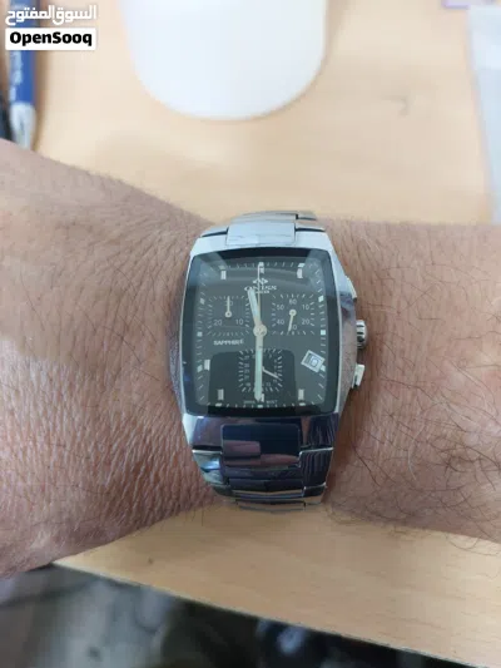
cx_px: 250
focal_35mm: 23
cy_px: 334
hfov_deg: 58.9
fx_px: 444
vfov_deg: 73.9
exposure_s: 1/50
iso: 250
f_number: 1.8
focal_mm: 5.06
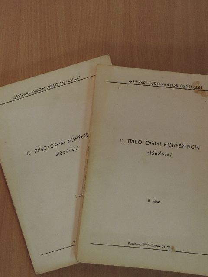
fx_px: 401
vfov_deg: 38.2
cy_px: 138
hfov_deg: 29.1
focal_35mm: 50
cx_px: 104
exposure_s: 1/100
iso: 500
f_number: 3.6
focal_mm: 8.9
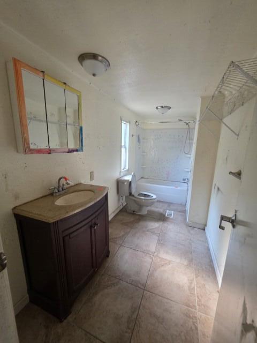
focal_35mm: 13
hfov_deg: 89.9
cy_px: 172
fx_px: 129
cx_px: 128
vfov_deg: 106.2
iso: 250
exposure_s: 1/60
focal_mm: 2.2
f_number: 1.9
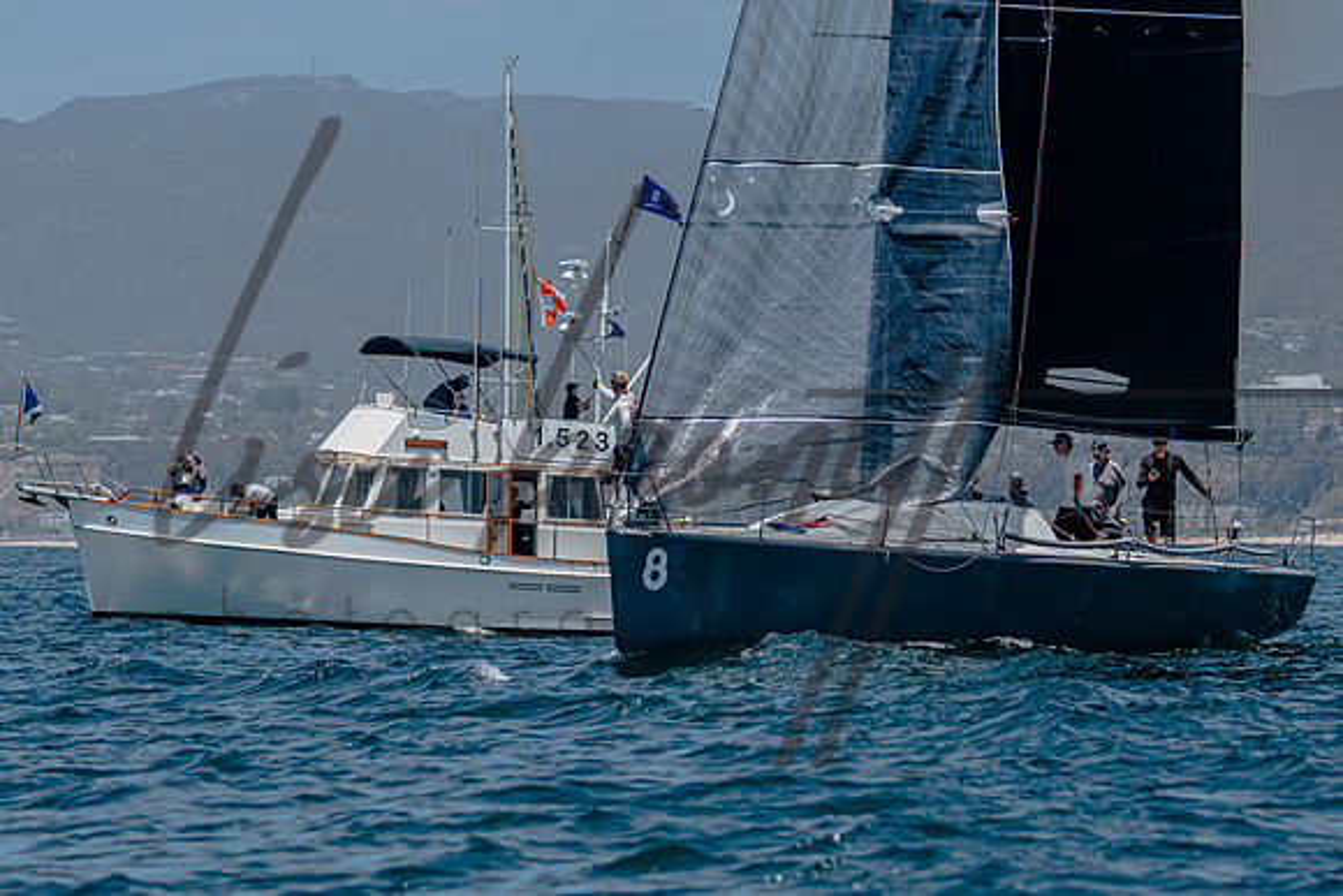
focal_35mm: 279
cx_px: 696
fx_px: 10423
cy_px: 449
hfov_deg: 7.4
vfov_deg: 4.9
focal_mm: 175
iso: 200
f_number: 5
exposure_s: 1/1600
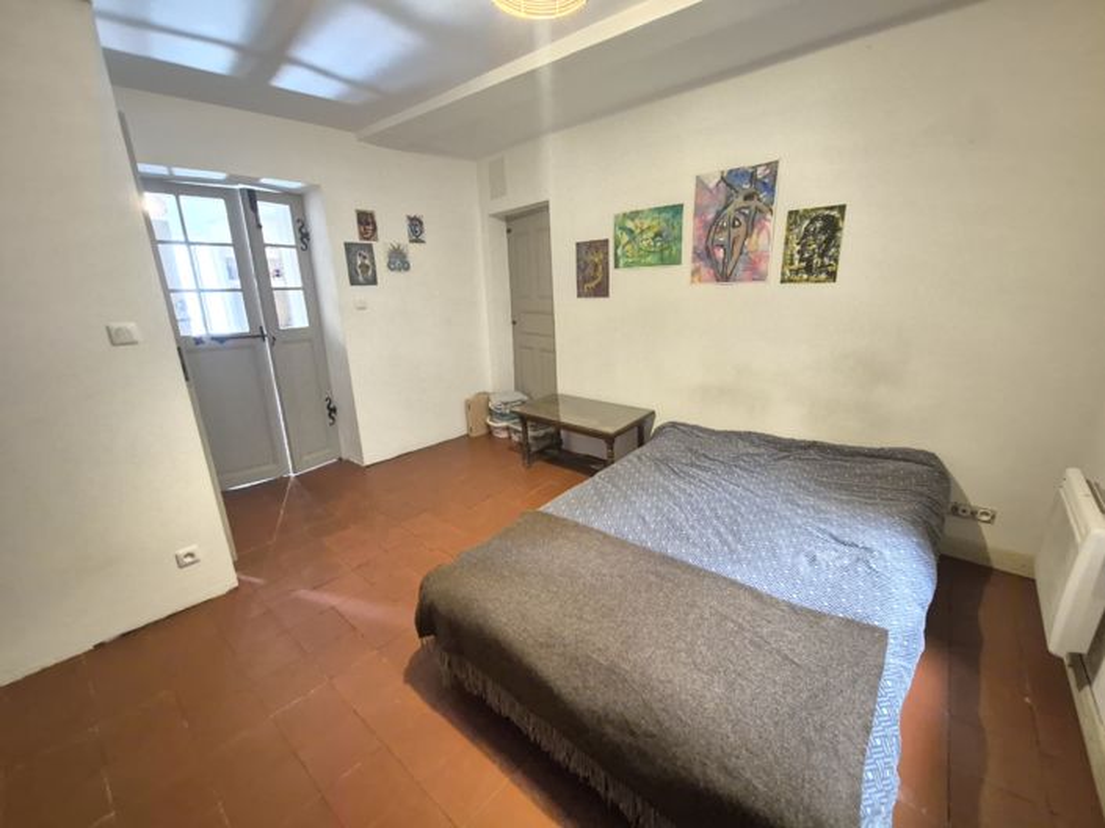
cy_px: 414
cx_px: 552
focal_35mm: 13
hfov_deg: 106.2
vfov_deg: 89.9
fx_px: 415
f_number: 2.2
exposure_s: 1/25
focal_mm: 2.2
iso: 2500
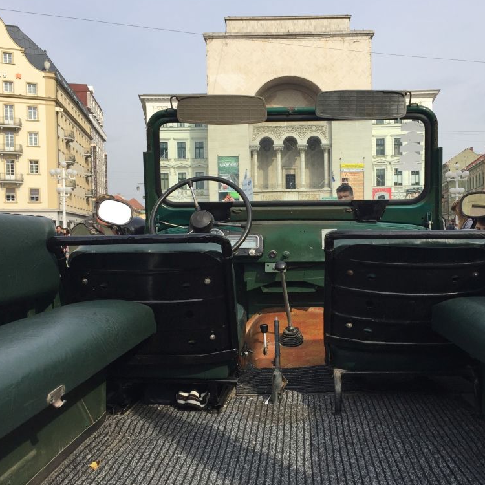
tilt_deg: -1.2
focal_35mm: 35
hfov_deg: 47.0
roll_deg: +1.3
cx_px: 283
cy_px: 239
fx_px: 555
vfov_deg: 47.2
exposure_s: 1/1412
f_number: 2.2
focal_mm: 4.15
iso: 32
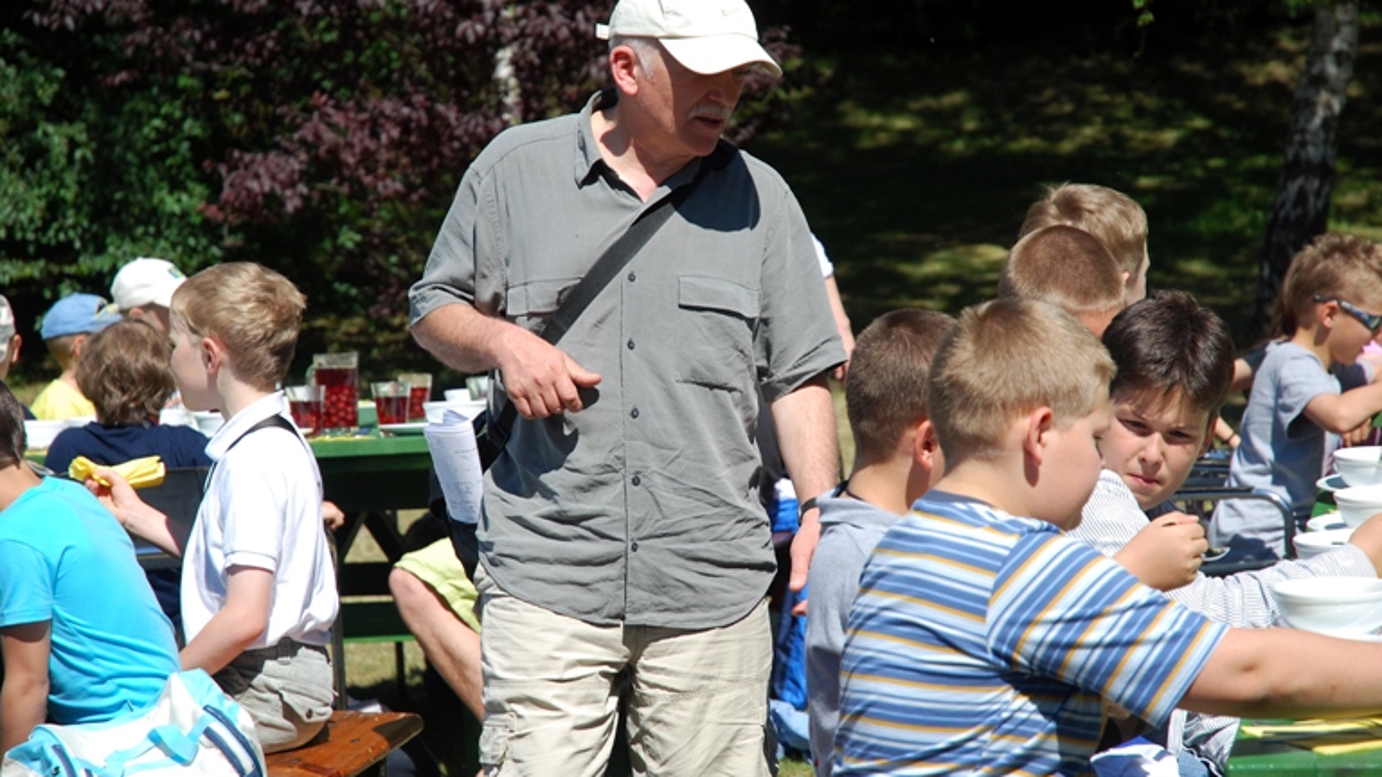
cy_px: 374
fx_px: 4068
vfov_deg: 10.9
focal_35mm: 111
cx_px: 691
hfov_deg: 19.3
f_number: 4.5
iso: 200
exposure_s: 1/800
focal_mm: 70
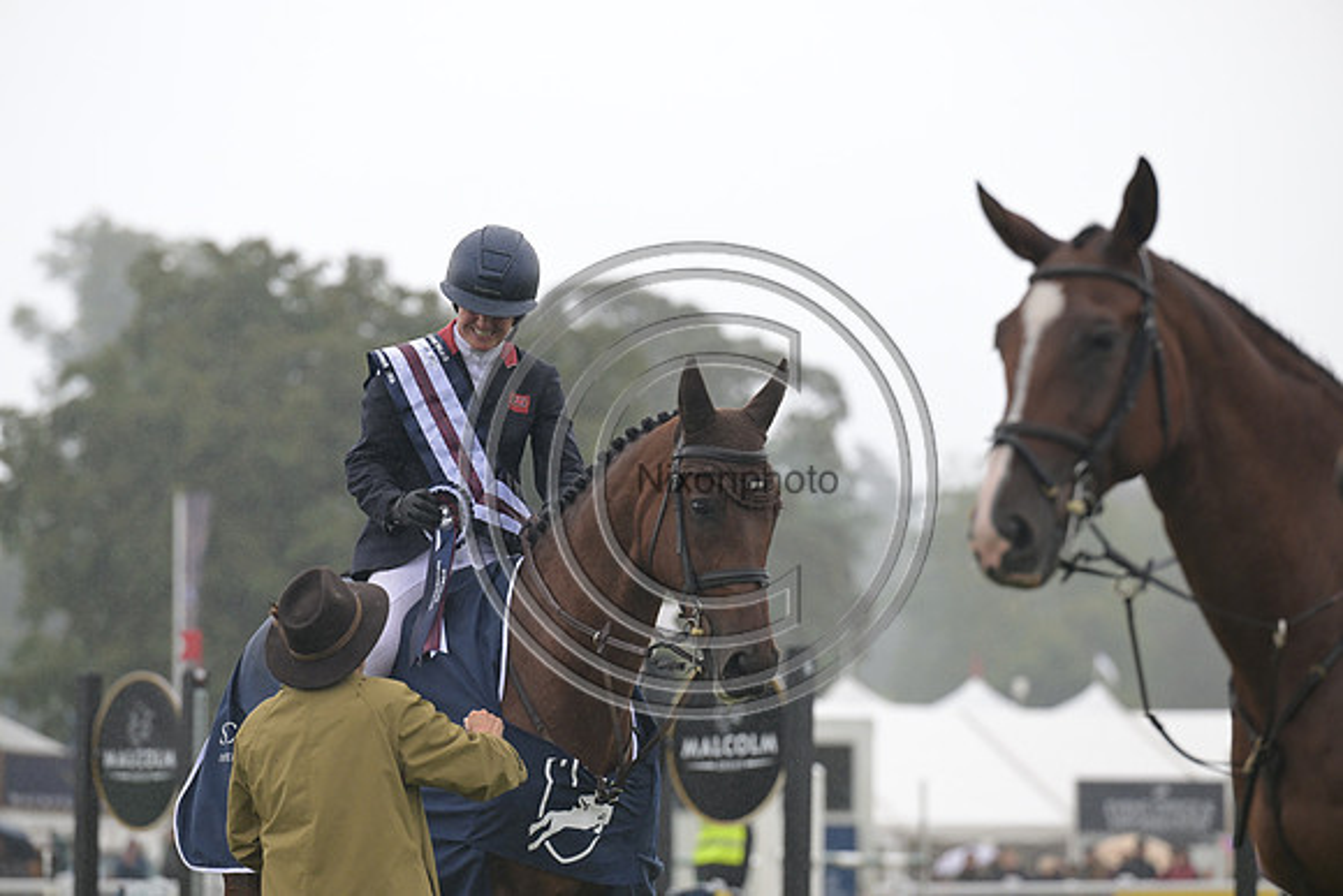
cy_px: 448
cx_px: 672
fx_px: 7463
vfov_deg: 6.9
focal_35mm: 200
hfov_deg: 10.3
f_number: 4.5
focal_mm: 200
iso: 1100
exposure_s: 1/1250
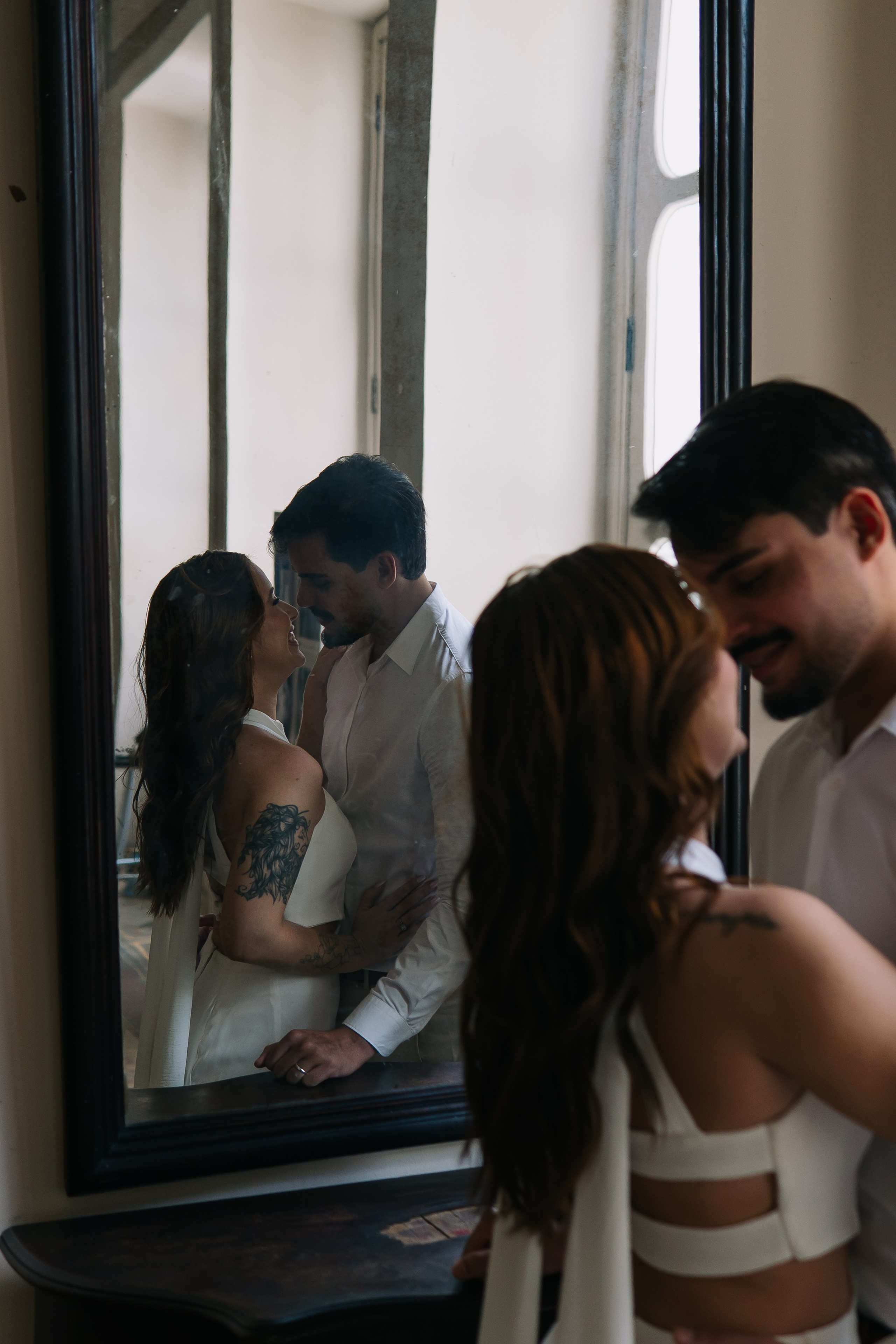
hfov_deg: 29.9
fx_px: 1680
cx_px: 448
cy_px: 672
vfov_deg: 43.6
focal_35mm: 45
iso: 100
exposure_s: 1/160
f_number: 2.5
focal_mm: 30
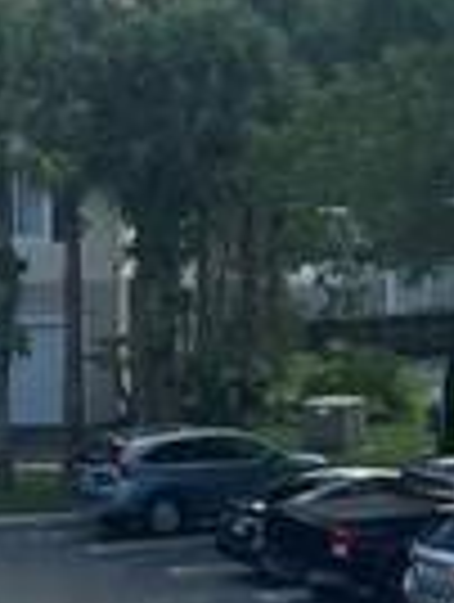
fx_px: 3451
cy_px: 567
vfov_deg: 9.9
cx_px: -324
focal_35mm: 198
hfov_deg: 7.3
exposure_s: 1/2994
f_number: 1.5
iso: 50
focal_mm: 5.7
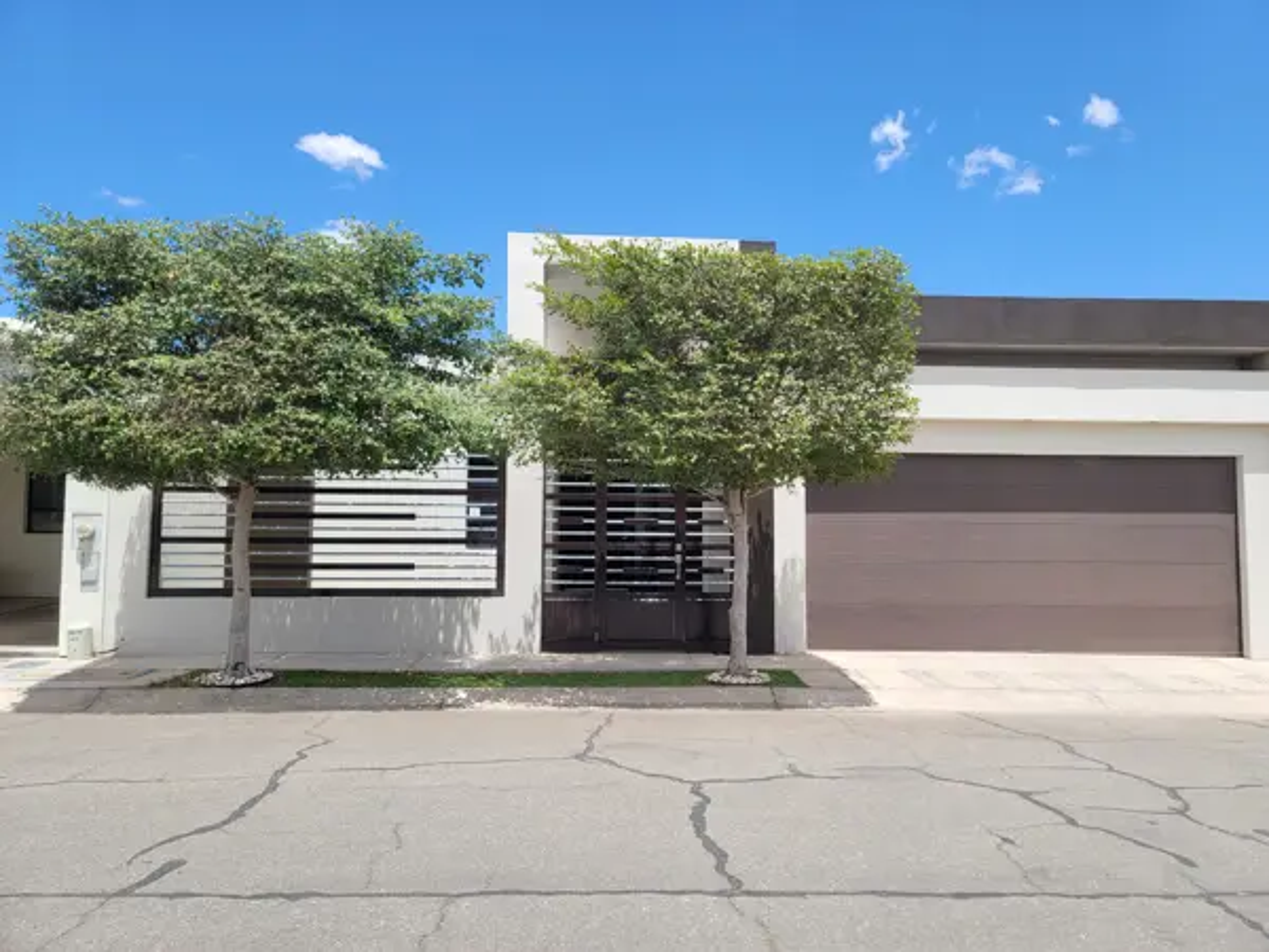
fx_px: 916
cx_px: 634
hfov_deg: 69.4
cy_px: 476
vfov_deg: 54.9
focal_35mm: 25
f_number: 1.8
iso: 20
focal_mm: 7
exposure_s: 1/679
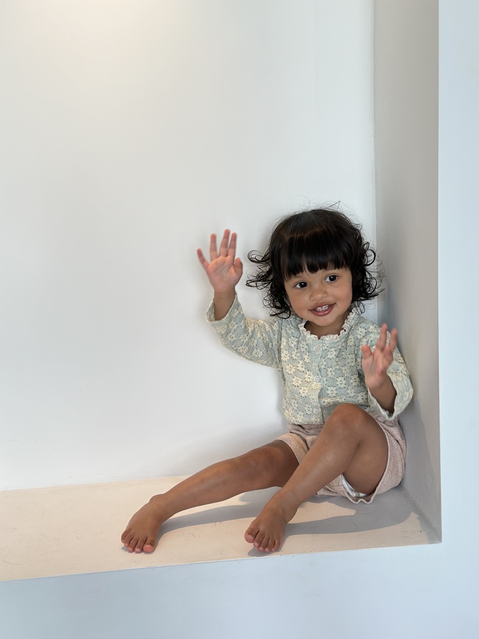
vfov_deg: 39.7
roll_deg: +1.4
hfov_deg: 30.3
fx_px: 886
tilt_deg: -8.2
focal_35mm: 48
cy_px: 320
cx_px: 240
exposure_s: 1/184
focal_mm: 6.86
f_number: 1.78
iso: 80
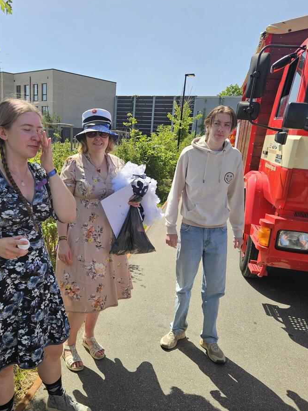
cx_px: 124
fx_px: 356
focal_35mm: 30
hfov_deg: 46.5
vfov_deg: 59.9
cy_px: 224
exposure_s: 1/1011
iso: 25
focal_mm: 5.4
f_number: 1.8
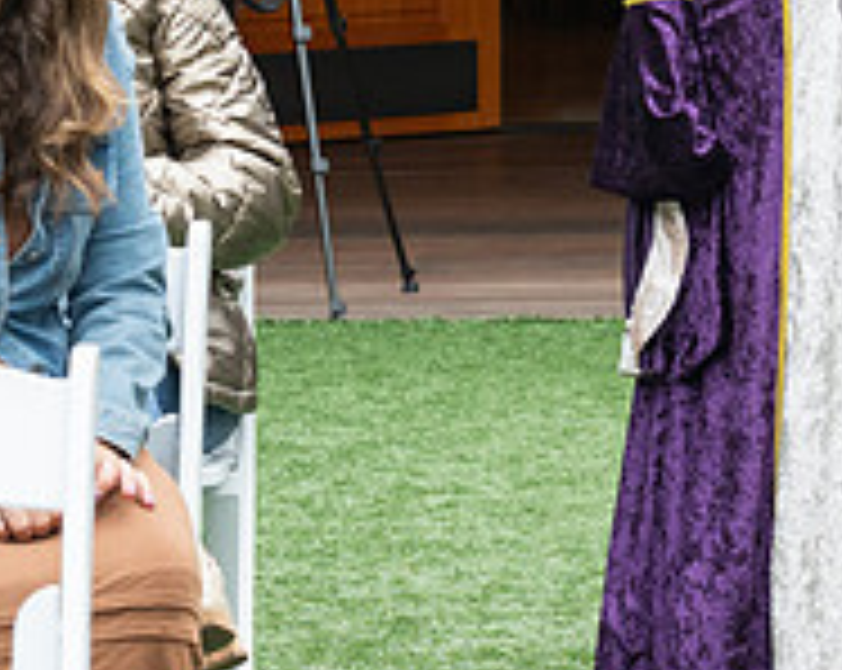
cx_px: 1012
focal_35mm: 243
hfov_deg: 7.9
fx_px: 6046
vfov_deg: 6.3
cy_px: -326
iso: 400
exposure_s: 1/400
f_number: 4
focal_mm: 52
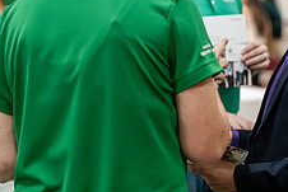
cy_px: 87
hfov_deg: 10.5
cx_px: 243
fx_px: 1561
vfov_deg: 7.1
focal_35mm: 195
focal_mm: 76
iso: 2500
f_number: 2.8
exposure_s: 1/200
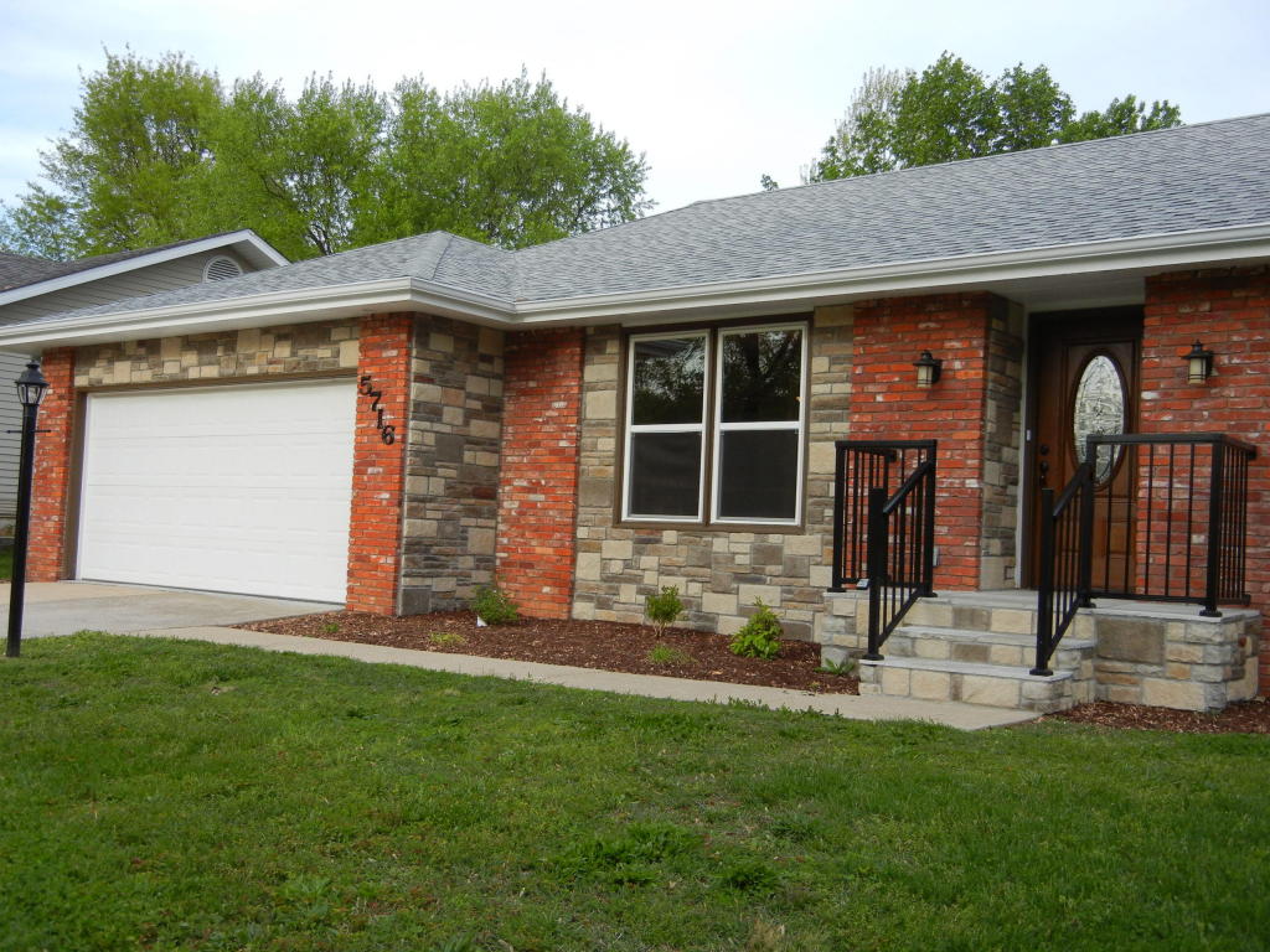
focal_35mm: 34
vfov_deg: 41.8
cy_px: 476
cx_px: 635
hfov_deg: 54.0
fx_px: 1247
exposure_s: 1/477
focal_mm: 6.2
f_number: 3.6
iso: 160
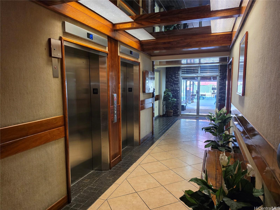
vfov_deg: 58.9
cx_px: 140
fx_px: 186
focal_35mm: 23
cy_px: 105
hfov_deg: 73.9
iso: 250
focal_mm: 6.5
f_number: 1.4
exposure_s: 1/120
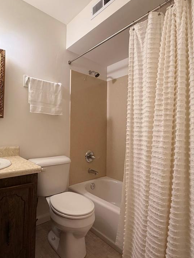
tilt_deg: +0.9
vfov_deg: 81.7
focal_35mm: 20
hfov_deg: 65.0
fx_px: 149
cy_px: 127
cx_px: 72
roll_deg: -0.3
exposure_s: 1/60
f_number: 2.2
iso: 200
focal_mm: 2.22
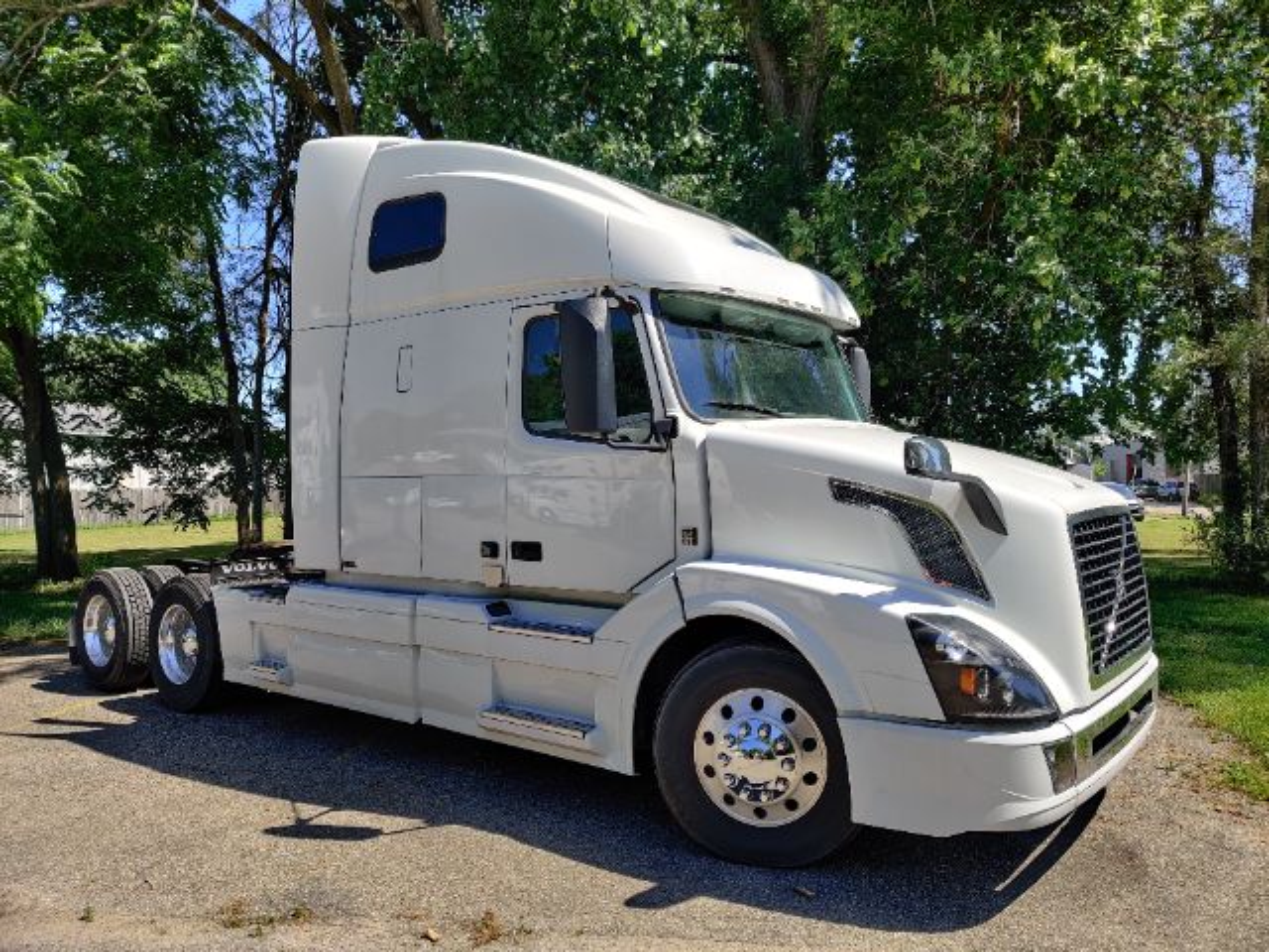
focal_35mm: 27
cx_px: 634
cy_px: 476
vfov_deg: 51.4
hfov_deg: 65.3
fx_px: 990
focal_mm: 4.75
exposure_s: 1/878
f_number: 1.65
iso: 125
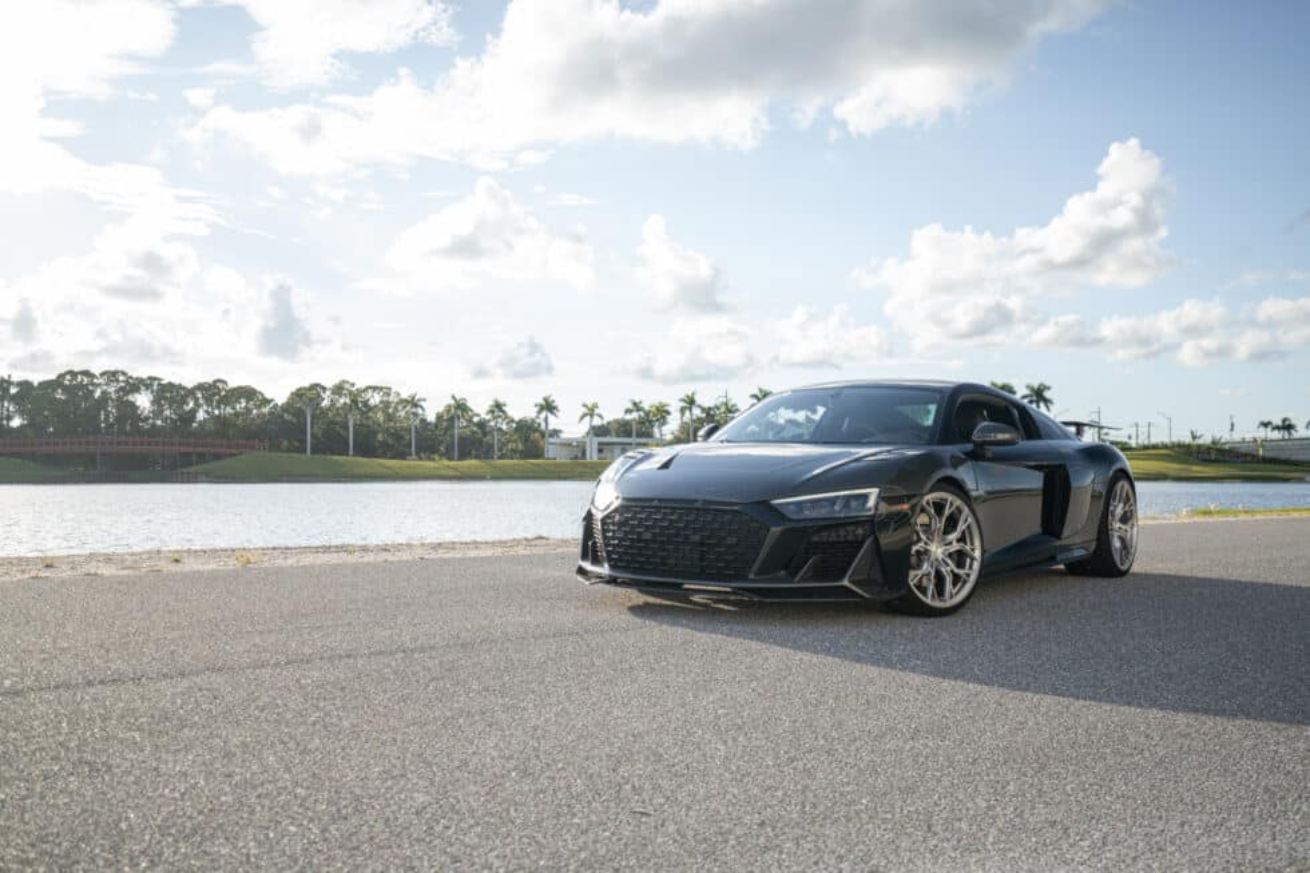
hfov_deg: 54.4
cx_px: 655
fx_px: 1273
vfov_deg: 37.8
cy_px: 436
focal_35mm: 35
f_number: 4
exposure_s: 1/400
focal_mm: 35
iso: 500
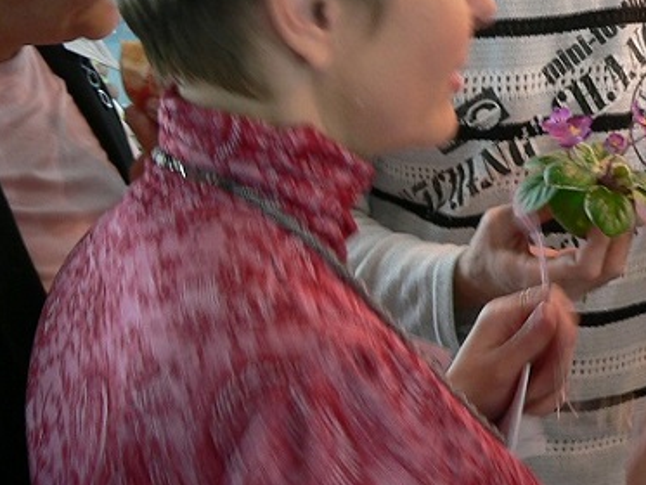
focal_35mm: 89
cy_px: -50
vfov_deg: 16.1
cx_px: 559
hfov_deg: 21.6
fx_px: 1661
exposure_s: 1/10
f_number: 2.8
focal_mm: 6
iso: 100
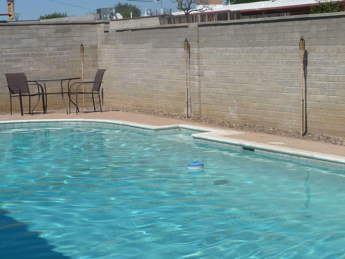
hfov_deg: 24.7
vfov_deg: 18.7
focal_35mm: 79
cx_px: 203
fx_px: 787
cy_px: 147
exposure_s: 1/400
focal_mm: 7.1
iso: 100
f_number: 10
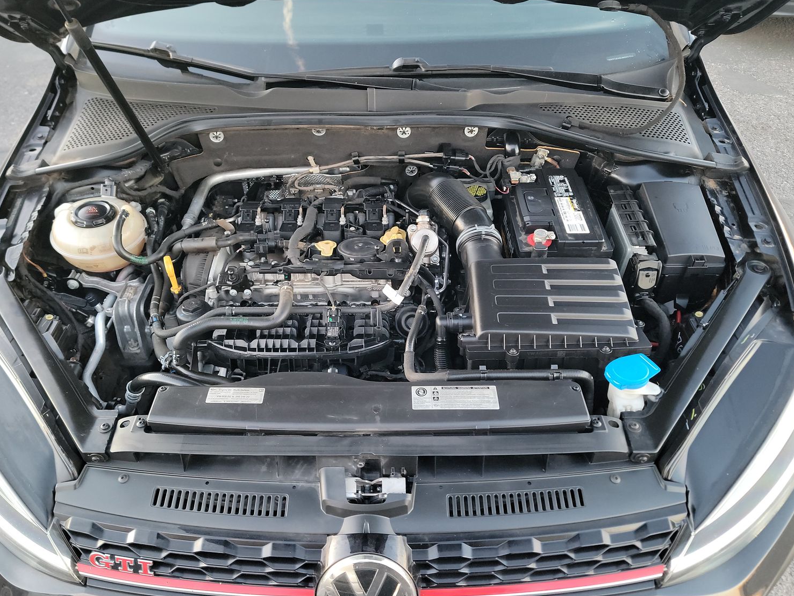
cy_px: 318
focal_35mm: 26
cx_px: 387
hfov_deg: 67.3
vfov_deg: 53.0
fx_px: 596
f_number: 1.8
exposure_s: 1/60
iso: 517
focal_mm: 6.7
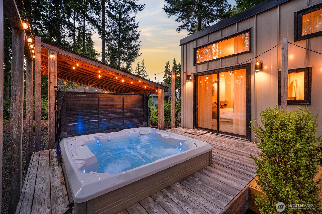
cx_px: 161
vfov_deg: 81.2
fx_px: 125
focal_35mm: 14
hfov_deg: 104.3
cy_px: 107
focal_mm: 14
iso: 400
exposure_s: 1/30
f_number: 7.1
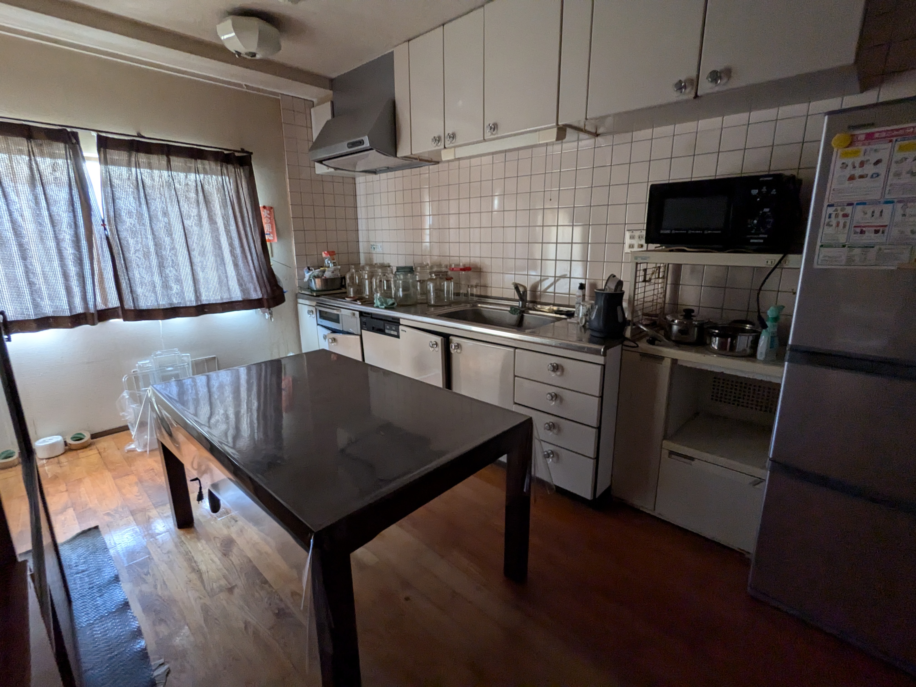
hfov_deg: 94.5
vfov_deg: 78.1
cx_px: 458
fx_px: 423
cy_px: 344
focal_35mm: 16
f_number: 2.2
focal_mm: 2.35
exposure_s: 1/24
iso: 487
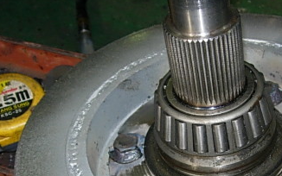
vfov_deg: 16.4
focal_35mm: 79
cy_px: 147
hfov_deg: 25.9
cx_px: 202
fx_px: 607
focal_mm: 7.8
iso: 79
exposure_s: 1/64
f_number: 2.8
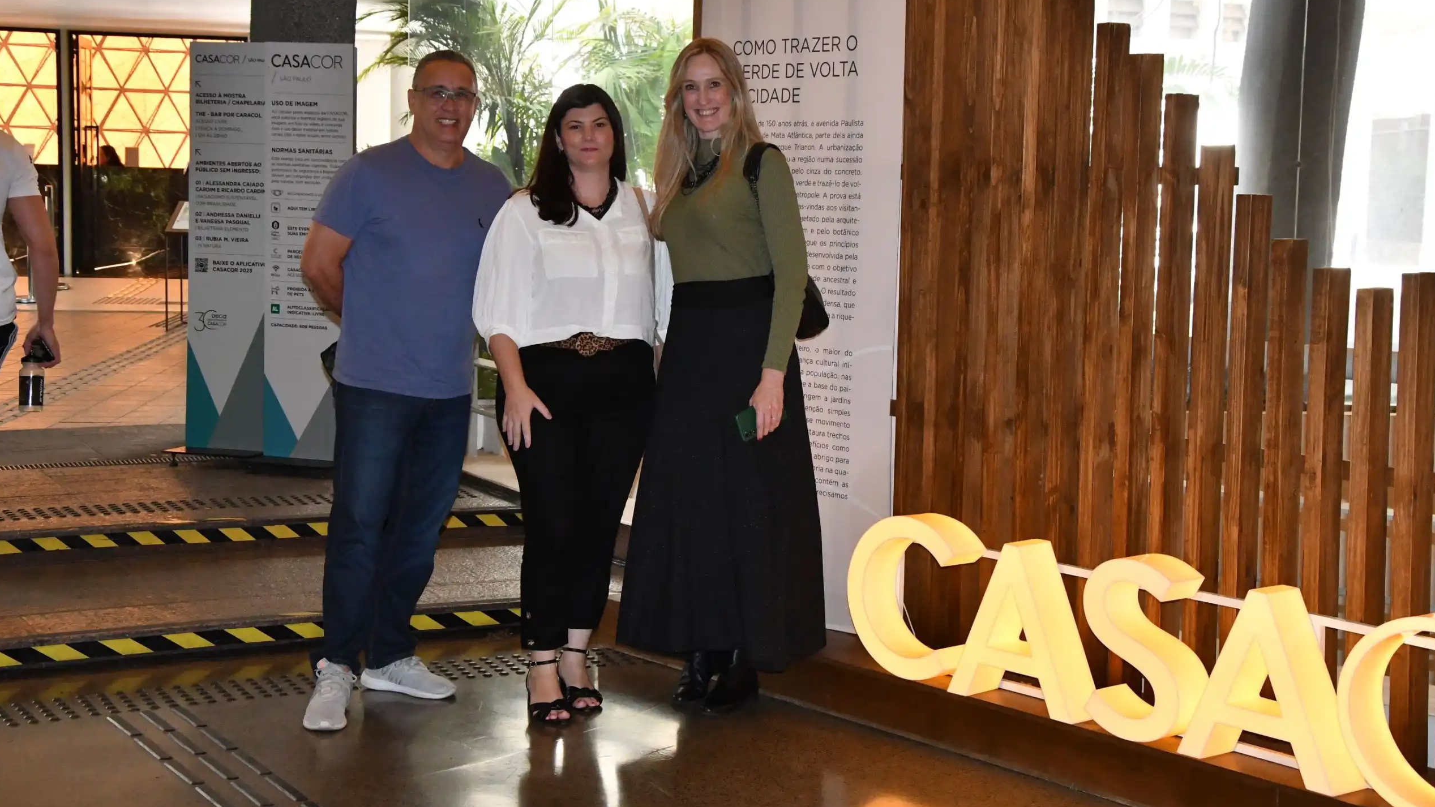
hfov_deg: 37.8
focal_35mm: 55
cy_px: 340
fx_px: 2093
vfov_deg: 21.8
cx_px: 718
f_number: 7.1
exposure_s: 1/250
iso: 3200
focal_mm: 35
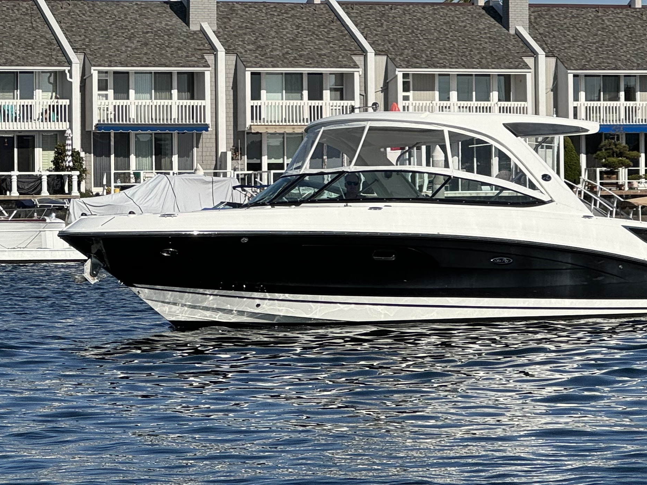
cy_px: 166
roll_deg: +0.3
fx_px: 3121
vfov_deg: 8.9
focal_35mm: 167
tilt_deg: +1.1
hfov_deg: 11.8
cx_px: 321
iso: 25
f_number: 2.8
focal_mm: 9
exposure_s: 1/1449
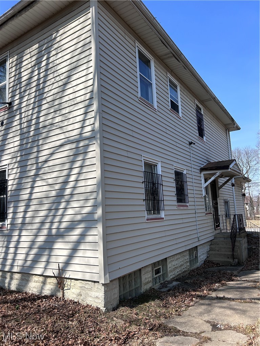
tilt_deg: +7.8
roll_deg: +3.0
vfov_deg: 67.3
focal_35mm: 26
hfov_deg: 53.1
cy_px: 173
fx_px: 260
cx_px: 130
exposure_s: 1/3968
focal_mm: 5.7
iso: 50
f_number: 1.5
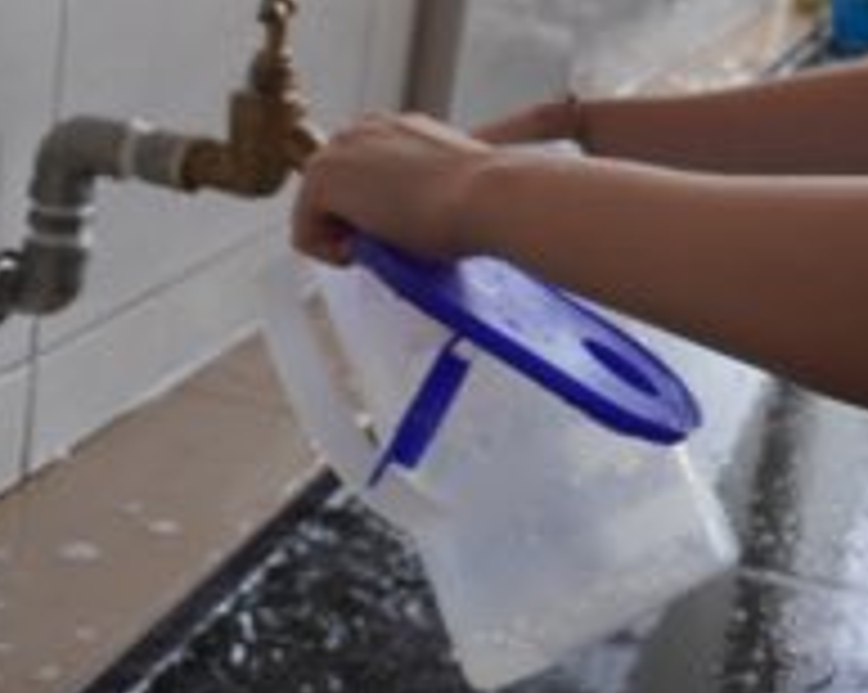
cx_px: 976
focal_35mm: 56
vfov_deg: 26.2
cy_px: 68
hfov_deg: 29.9
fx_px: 1437
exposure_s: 1/160
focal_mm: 16
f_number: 4
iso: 160
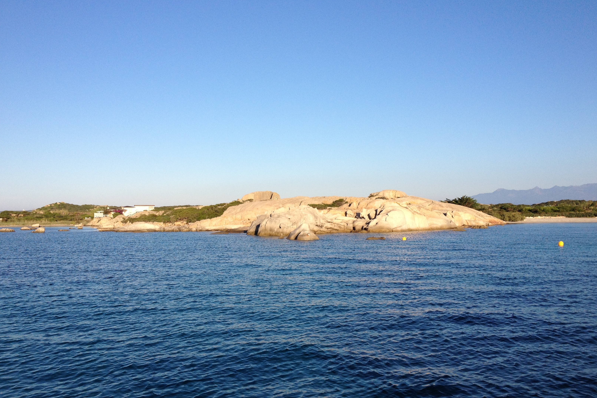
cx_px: 303
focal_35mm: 37
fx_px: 614
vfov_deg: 35.9
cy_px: 194
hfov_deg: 51.9
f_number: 2.4
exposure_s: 1/1534
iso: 64
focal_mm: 4.28
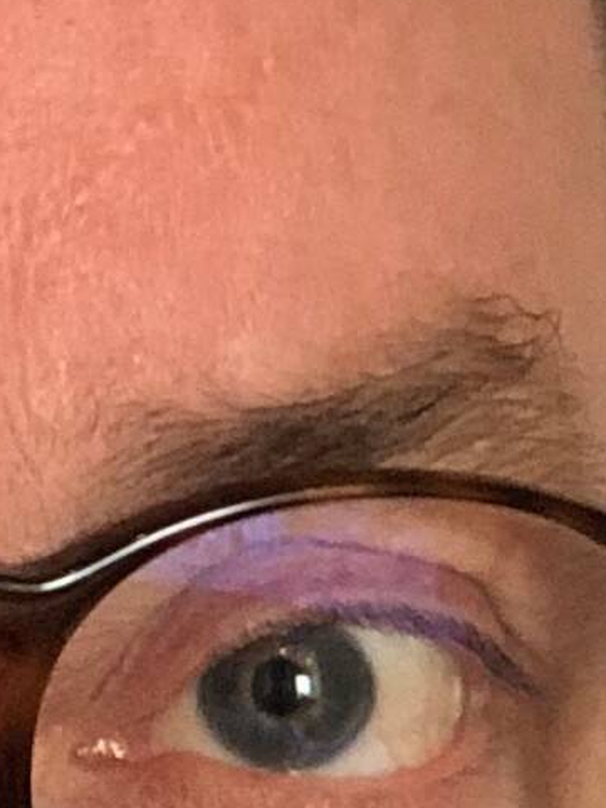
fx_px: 6883
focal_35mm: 295
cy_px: 847
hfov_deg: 5.0
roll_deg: -0.5
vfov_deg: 6.7
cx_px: -448
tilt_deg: -10.7
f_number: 2.4
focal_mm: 6
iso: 160
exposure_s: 1/17
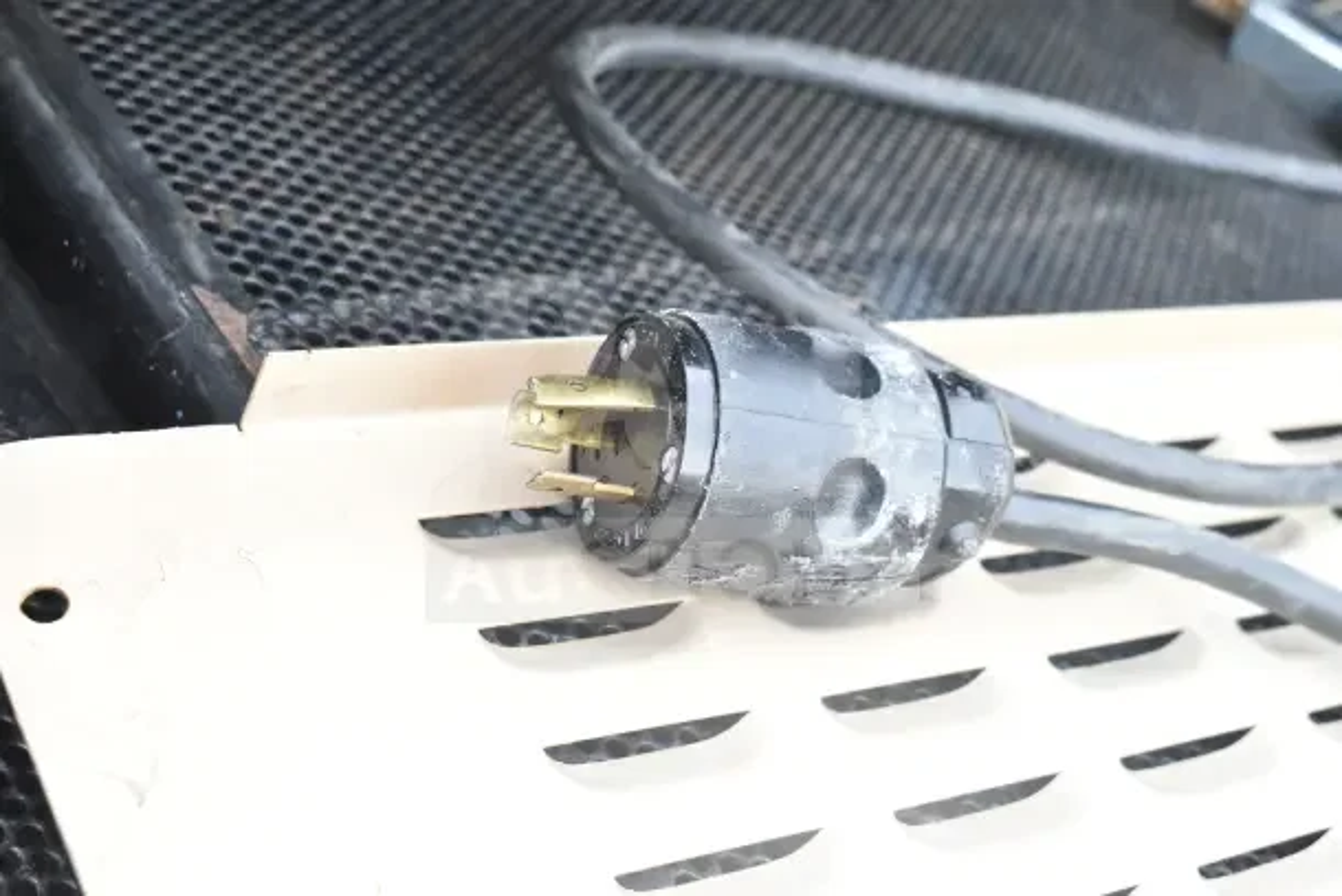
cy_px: 448
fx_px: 2013
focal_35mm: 54
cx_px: 671
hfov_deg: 36.9
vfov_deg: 25.1
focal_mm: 36
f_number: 8
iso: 1600
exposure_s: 1/250
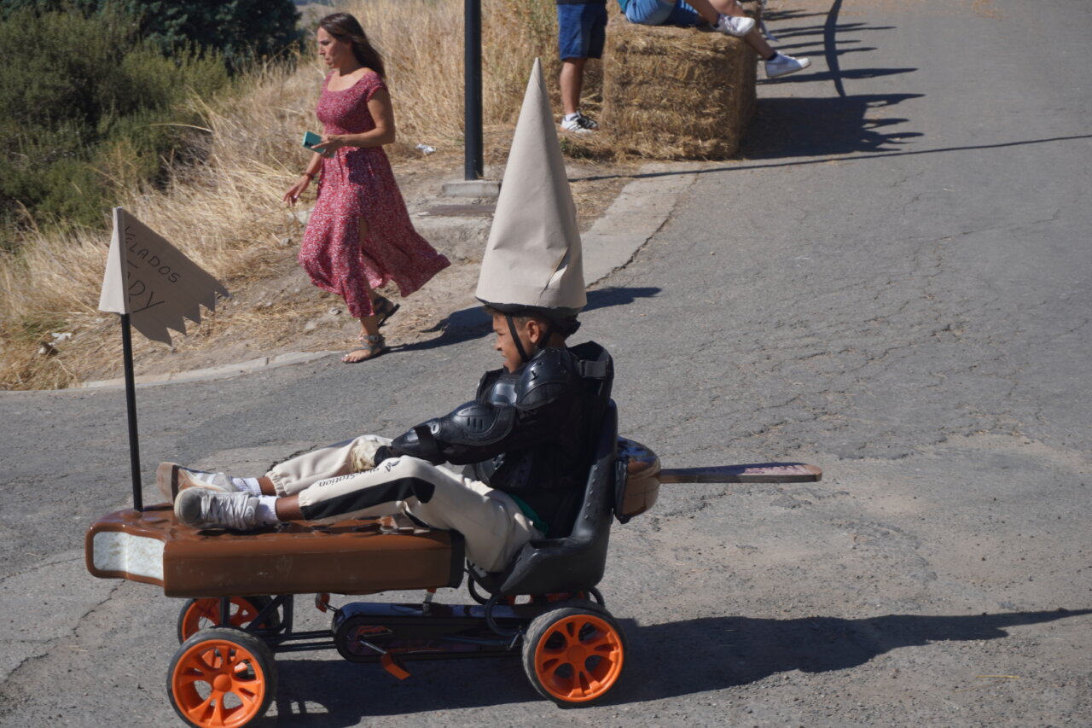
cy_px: 364
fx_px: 2275
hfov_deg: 27.0
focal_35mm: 75
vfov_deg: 18.2
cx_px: 546
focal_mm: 50
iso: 100
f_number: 5.6
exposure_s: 1/800
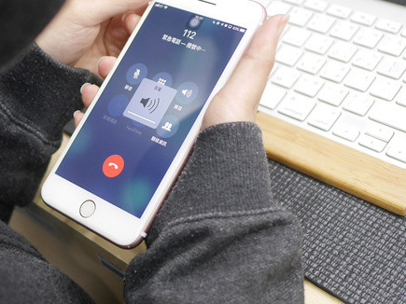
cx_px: 92
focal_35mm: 69
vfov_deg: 21.2
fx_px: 809
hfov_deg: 27.7
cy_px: 111
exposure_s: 1/60
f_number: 1.7
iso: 500
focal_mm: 15
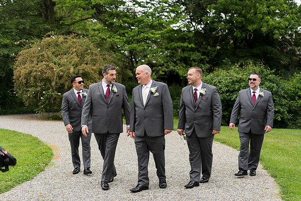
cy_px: 100
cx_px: 150
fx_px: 401
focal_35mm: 48
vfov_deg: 28.1
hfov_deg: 41.1
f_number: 2.8
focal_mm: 48
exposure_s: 1/500
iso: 110
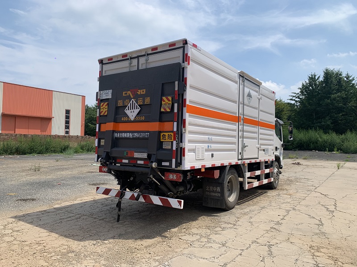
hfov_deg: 67.3
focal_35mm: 26
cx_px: 178
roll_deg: -0.7
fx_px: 268
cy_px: 134
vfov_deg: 53.1
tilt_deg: +2.3
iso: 25
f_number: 1.8
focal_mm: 4.25
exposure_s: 1/2611
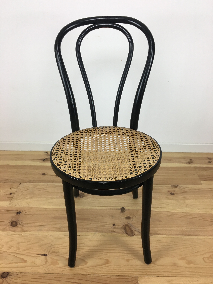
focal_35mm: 29
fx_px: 238
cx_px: 106
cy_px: 142
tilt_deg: -31.2
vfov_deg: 61.7
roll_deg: +0.7
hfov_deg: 48.2
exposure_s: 1/33
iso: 32
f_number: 2.2
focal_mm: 4.15
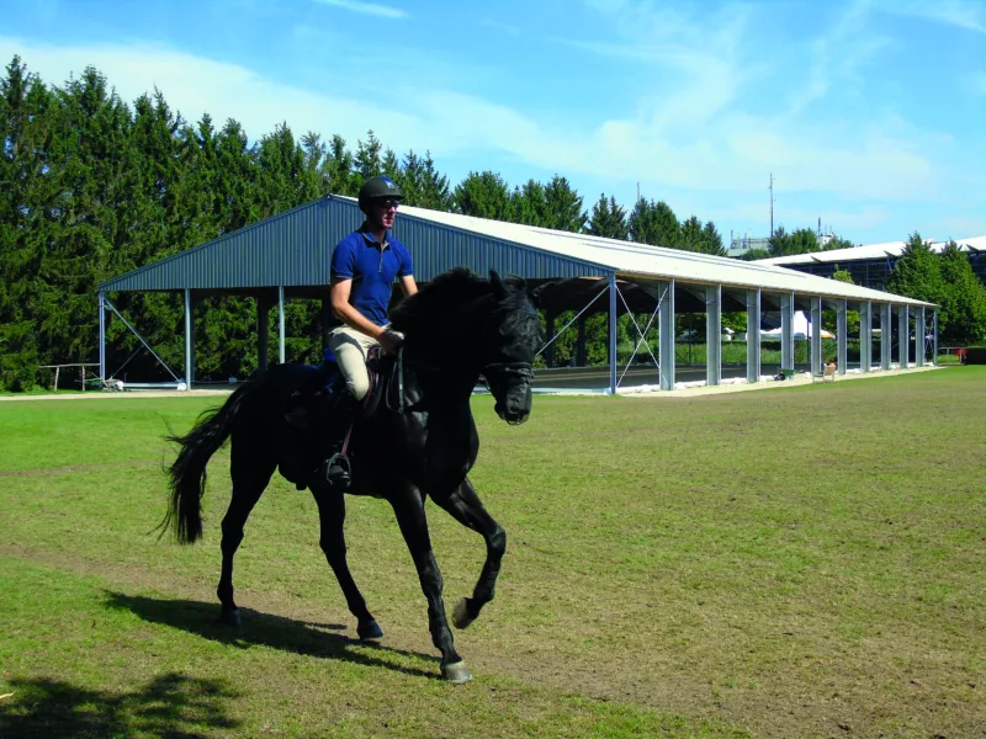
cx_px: 493
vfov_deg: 31.5
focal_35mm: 46
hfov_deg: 41.2
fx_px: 1310
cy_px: 370
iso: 80
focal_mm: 8.2
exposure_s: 1/500
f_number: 4.1
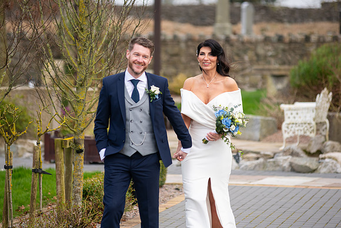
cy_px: 114
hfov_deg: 10.3
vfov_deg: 6.9
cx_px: 170
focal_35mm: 200
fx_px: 1895
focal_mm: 200
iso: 250
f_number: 3.5
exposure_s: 1/200
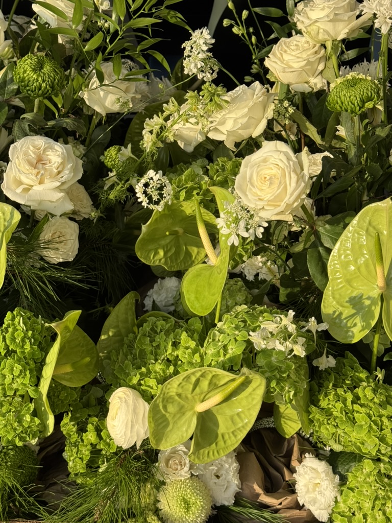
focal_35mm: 48
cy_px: 262
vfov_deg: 39.7
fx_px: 725
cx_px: 196
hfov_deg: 30.3
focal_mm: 6.76
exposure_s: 1/1366
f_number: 1.78
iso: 64
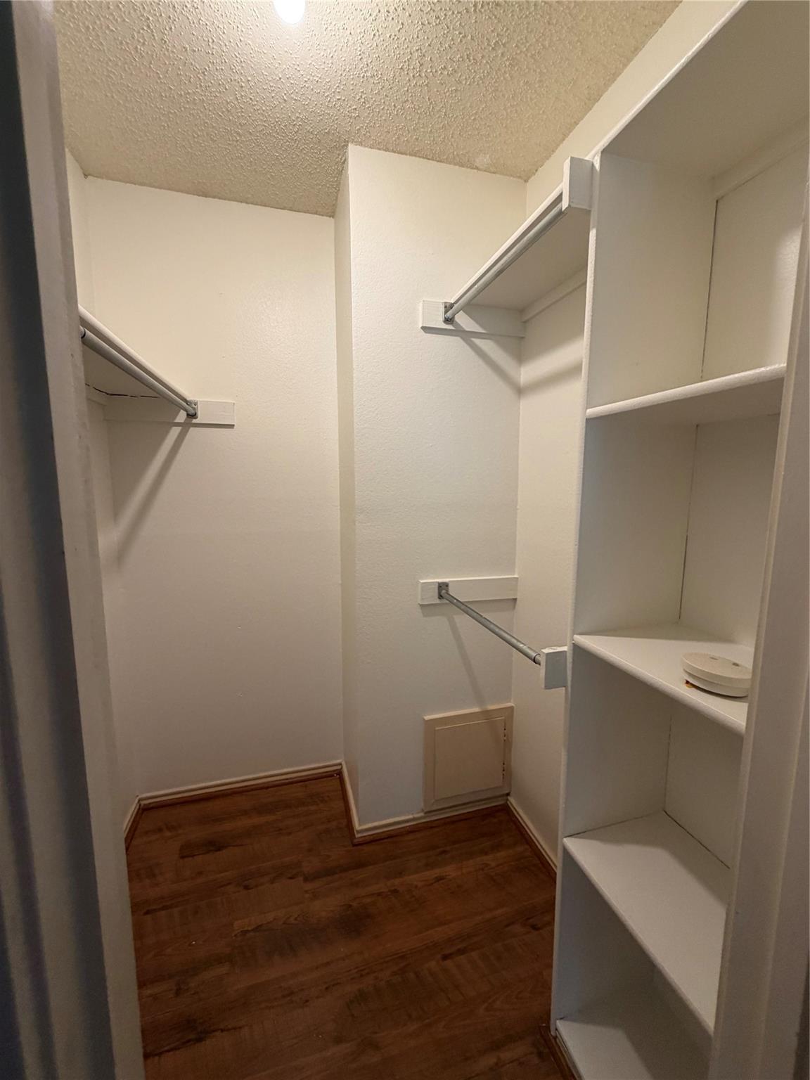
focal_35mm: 14
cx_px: 405
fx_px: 437
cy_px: 540
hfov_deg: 85.7
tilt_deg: -8.0
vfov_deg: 102.1
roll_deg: -0.6
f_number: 2.2
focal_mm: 2.22
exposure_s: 1/60
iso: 160
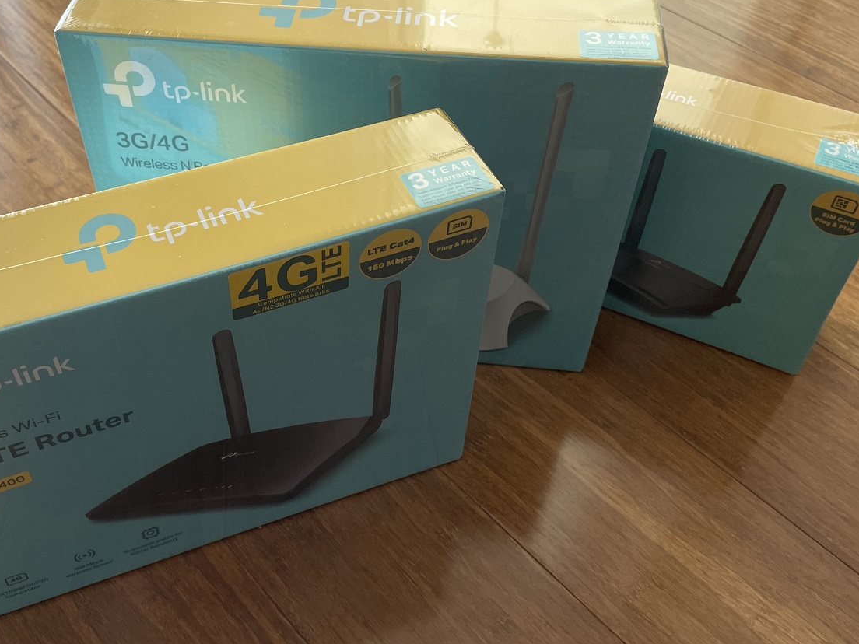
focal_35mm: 38
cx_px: 333
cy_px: 338
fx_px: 943
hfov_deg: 48.6
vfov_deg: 37.7
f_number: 1.6
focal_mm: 4.2
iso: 125
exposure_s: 1/121
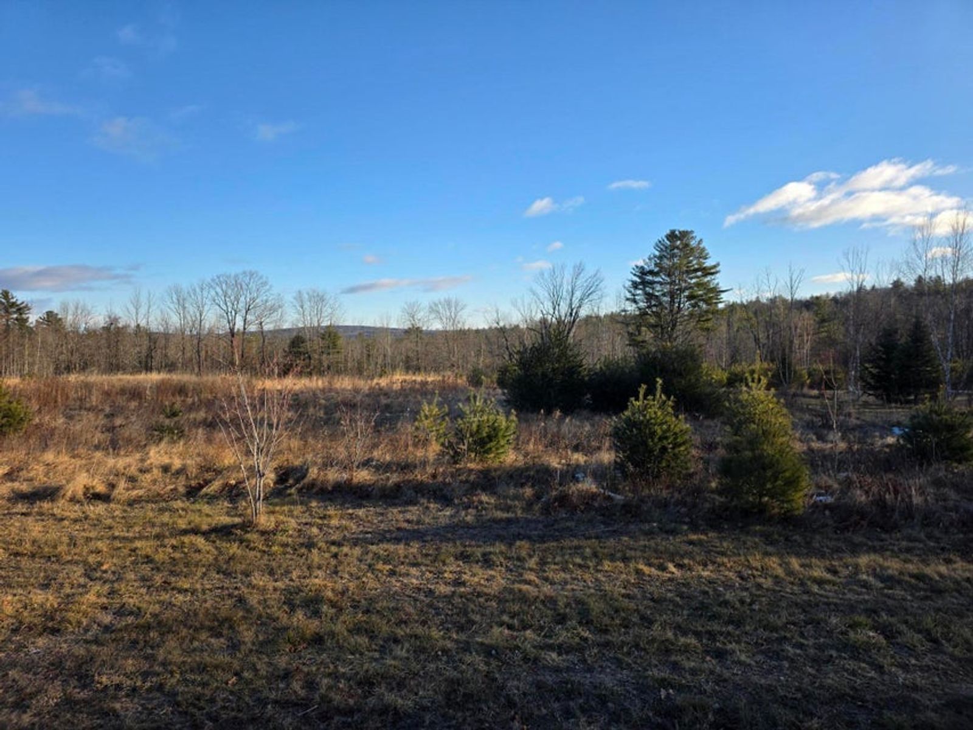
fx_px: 646
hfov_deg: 73.9
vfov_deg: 58.9
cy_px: 365
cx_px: 486
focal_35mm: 23
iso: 80
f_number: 1.7
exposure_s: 1/2859
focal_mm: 6.3
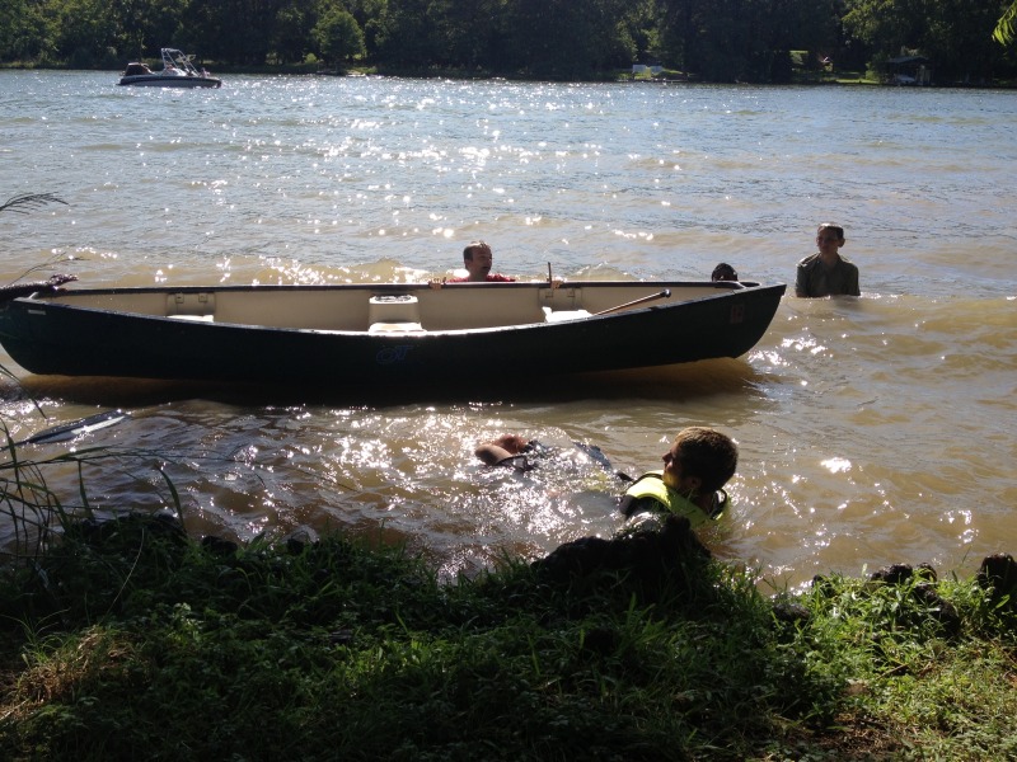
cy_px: 381
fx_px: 1028
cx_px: 508
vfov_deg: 40.7
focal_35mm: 35
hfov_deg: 52.6
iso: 50
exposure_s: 1/1227
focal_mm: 4.28
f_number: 2.4
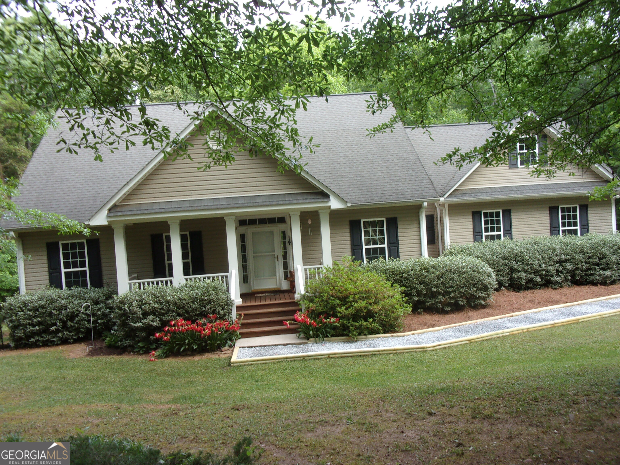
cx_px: 310
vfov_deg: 49.7
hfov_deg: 63.4
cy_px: 232
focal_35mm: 28
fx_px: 502
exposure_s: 1/50
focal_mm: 5.1
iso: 80
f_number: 3.9
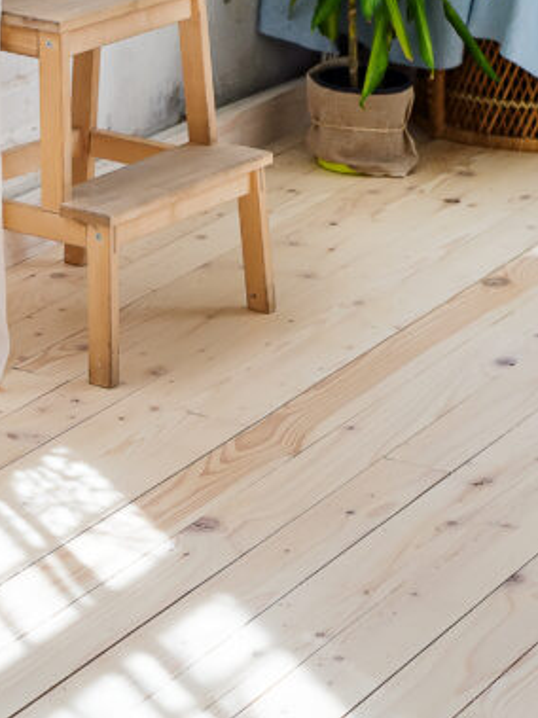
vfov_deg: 15.1
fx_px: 2695
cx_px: -83
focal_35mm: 130
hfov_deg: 11.2
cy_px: 563
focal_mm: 50
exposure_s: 1/100
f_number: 7.1
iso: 100
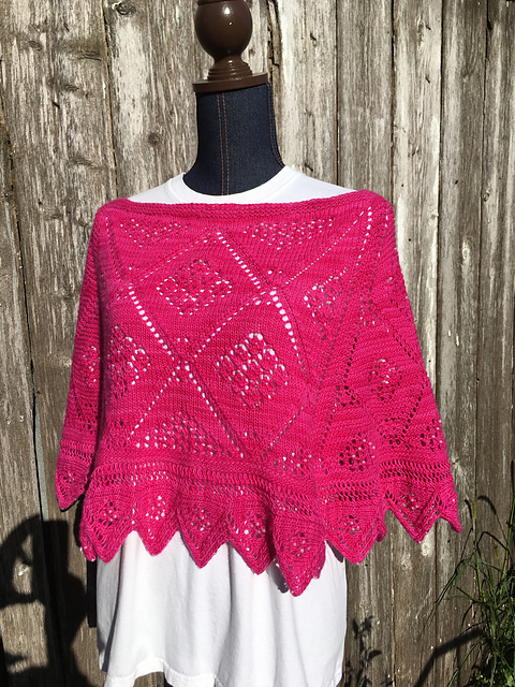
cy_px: 344
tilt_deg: -11.6
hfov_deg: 48.2
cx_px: 258
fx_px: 575
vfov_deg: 61.7
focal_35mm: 29
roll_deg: +2.4
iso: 25
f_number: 2.2
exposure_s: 1/2959
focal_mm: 4.15
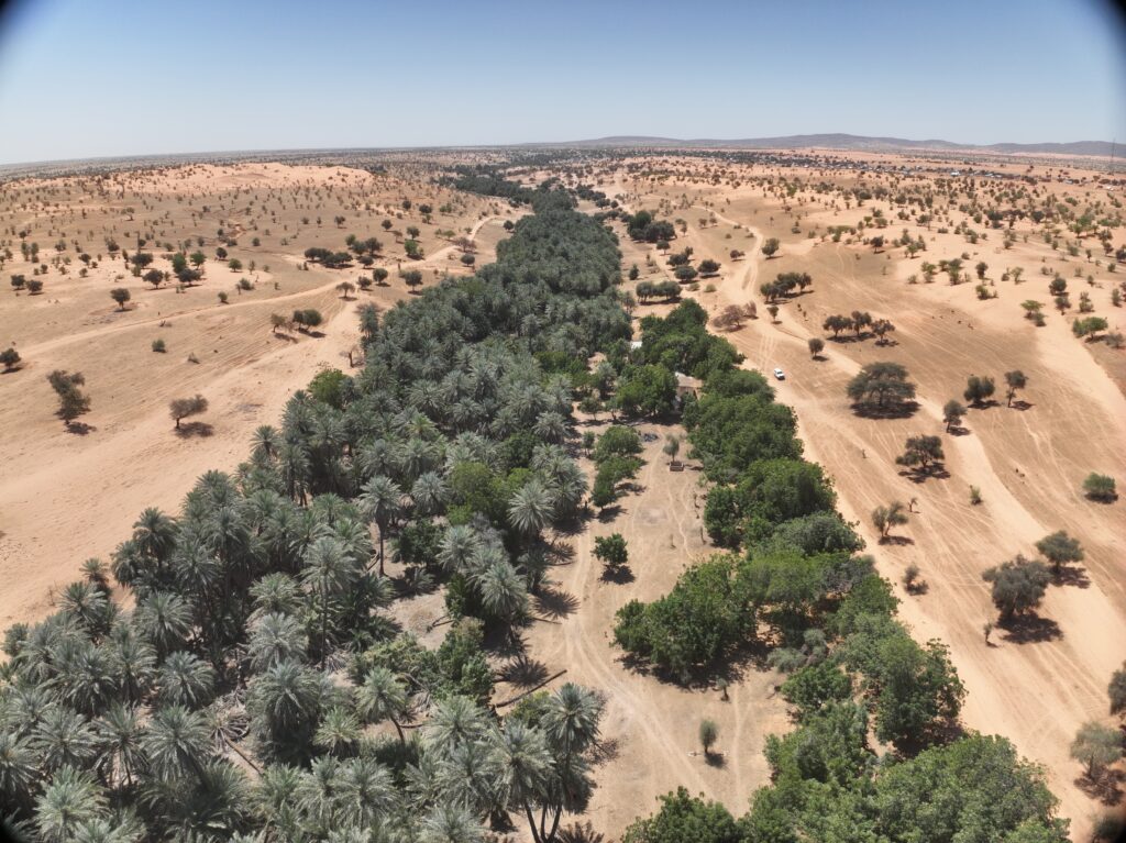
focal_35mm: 24
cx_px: 563
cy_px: 422
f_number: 3.2
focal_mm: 12.29
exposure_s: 1/2000
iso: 100
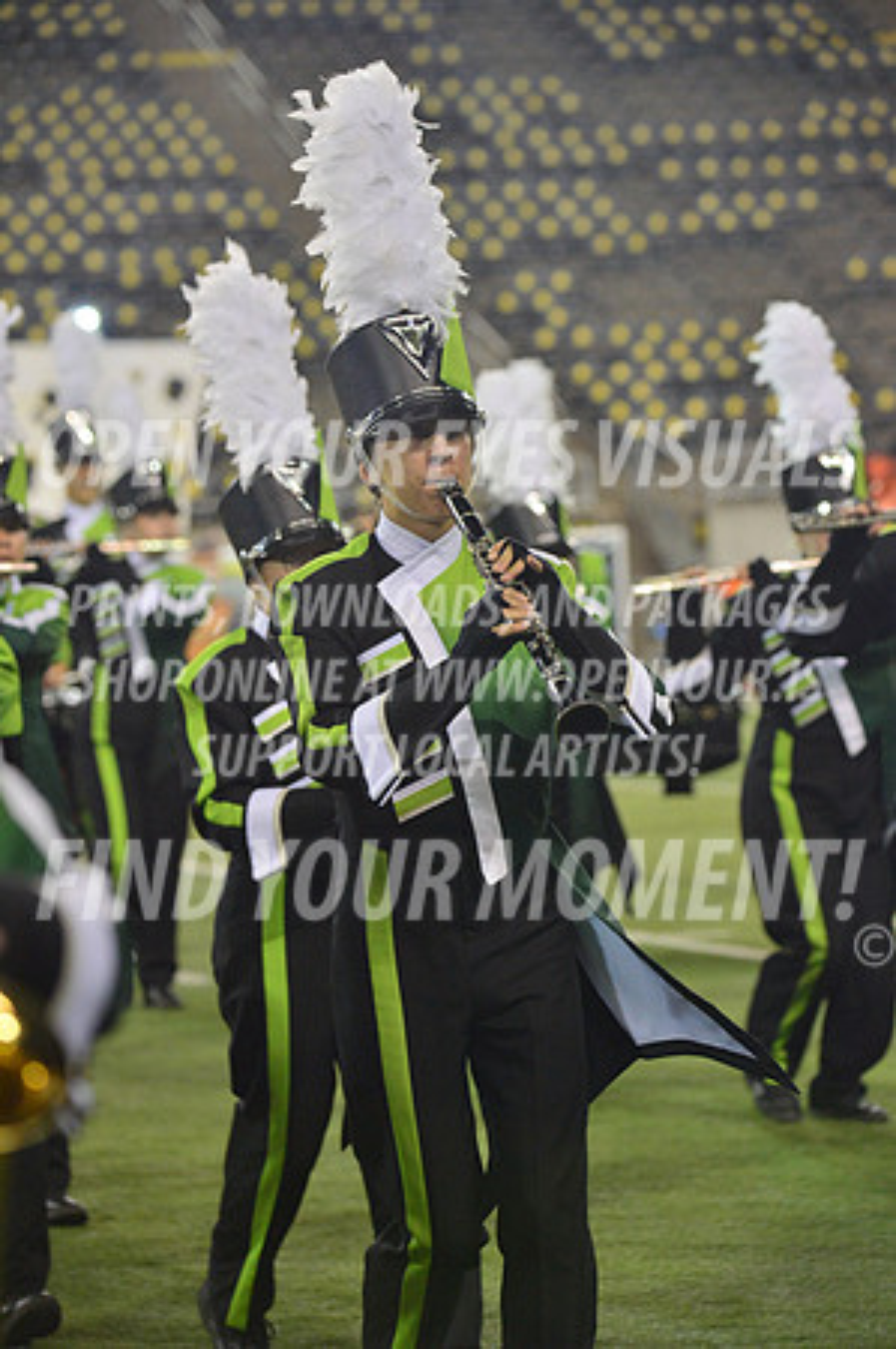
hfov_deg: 8.3
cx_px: 448
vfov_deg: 12.5
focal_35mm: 165
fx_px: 6174
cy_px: 674
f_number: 5.6
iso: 2000
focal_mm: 165
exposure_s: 1/640
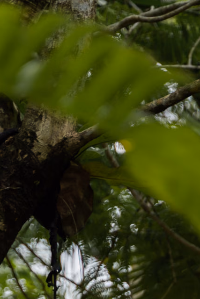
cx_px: 222
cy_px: 584
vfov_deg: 8.9
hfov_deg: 6.2
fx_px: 1832
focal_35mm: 220
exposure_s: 1/40
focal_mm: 55
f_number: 2.8
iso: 400
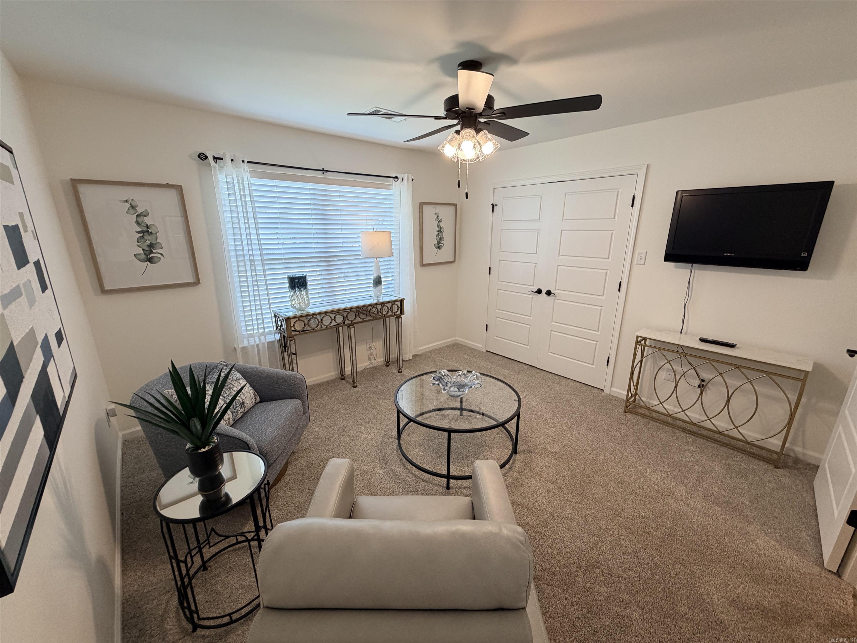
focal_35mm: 14
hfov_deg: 102.1
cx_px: 428
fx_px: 347
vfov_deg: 85.7
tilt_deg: -15.1
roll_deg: +0.1
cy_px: 322
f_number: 2.2
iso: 160
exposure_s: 1/120
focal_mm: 2.22
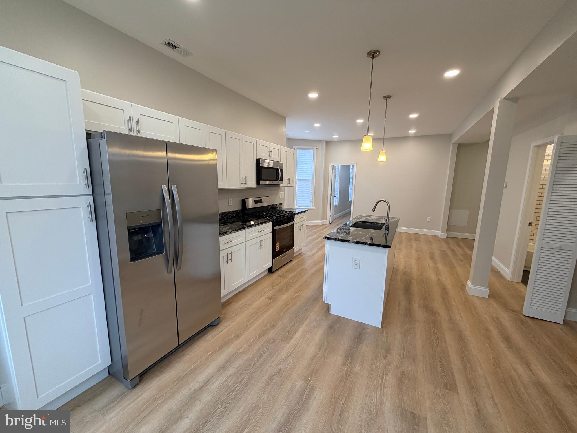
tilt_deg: -9.7
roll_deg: -1.0
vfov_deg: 85.7
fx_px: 233
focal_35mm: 14
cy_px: 216
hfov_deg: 102.1
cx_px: 288
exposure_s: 1/120
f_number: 2.2
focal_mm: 2.22
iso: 160
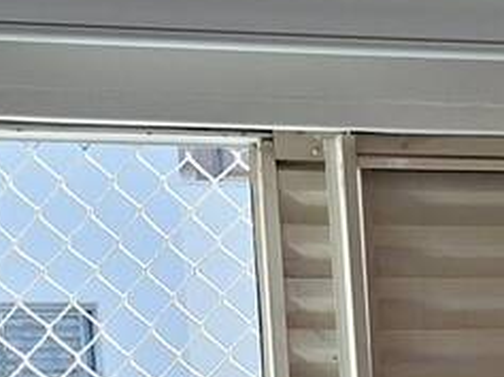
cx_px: 408
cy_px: 846
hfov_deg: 14.0
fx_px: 2035
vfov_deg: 9.6
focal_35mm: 140
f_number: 1.8
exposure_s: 1/266
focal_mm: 5.54
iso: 50
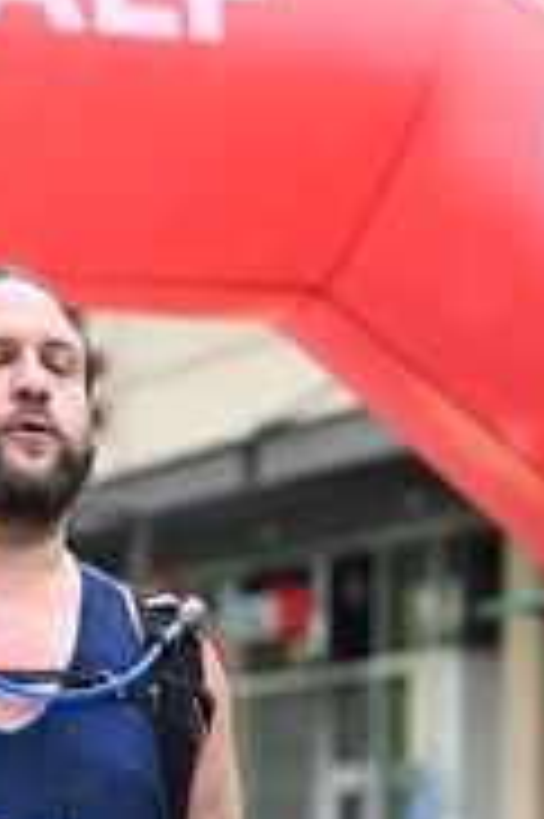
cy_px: 675
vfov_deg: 8.7
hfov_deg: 5.8
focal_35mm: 236
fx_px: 5359
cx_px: 43
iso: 400
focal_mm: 78
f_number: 2.8
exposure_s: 1/1250
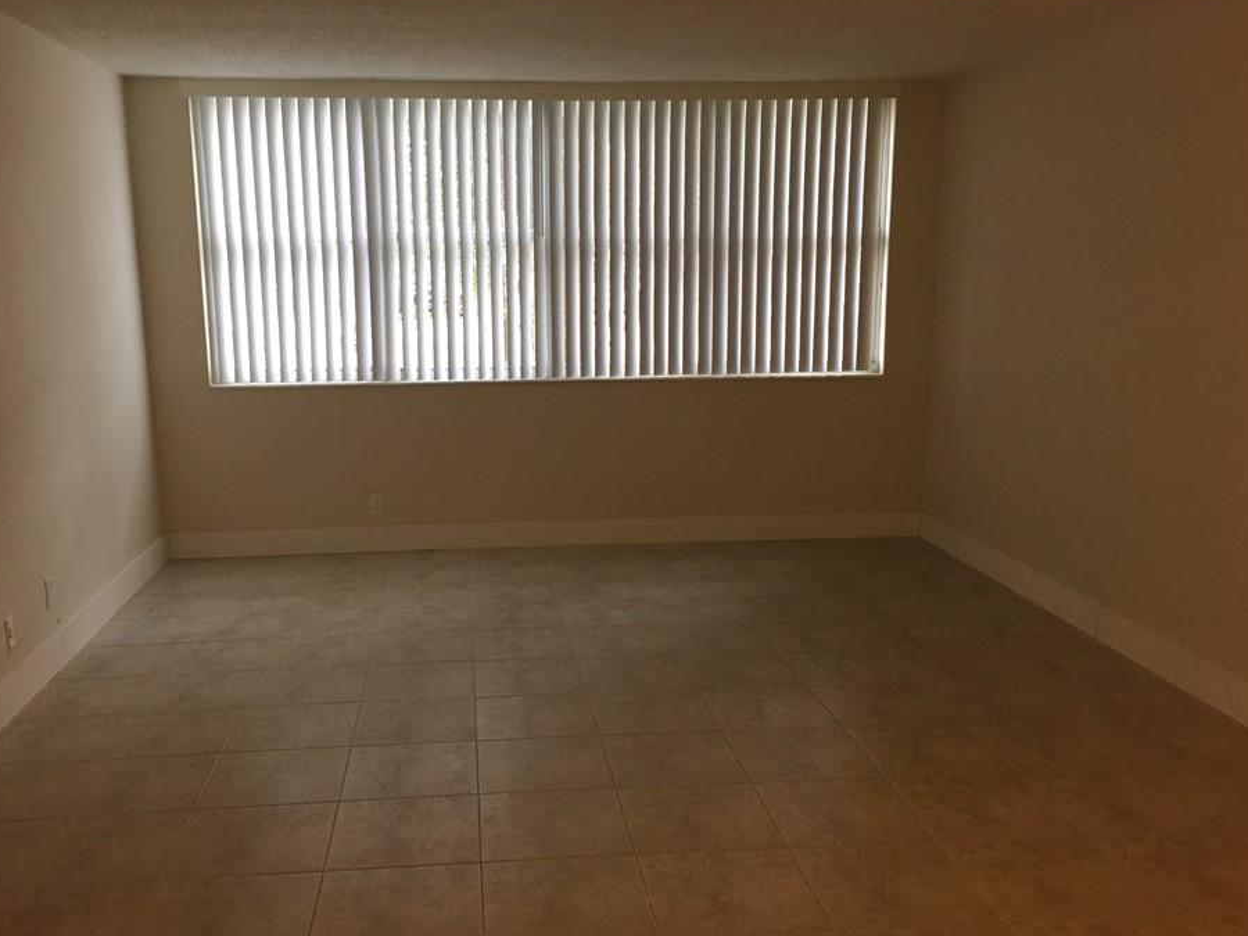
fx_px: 1190
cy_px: 516
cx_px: 556
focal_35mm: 33
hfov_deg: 55.2
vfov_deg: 42.9
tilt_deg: -10.1
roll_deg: +0.8
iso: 100
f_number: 2.2
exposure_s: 1/30
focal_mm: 4.15
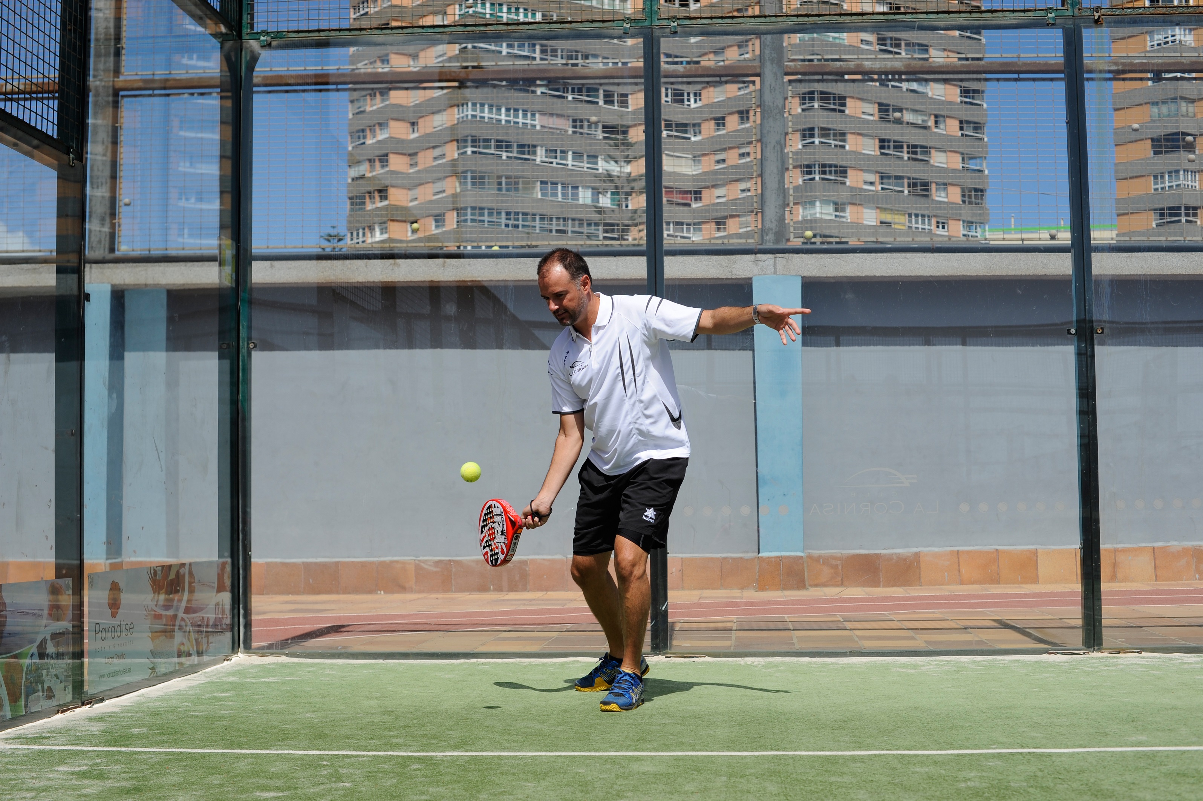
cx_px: 602
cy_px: 400
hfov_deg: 39.6
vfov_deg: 27.0
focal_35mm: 50
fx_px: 1670
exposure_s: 1/1600
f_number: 5.6
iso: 200
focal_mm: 50
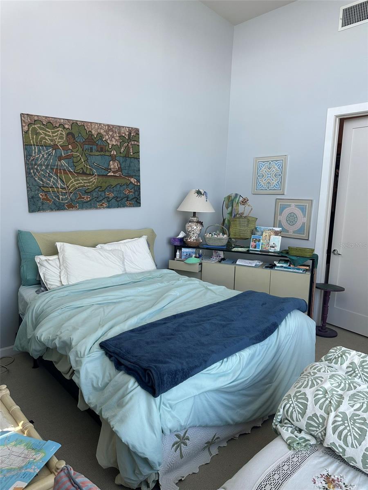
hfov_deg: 56.8
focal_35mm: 24
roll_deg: -2.4
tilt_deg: -7.4
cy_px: 245
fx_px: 340
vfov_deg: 71.6
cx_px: 184
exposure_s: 1/319
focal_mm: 6.86
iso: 80
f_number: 1.78
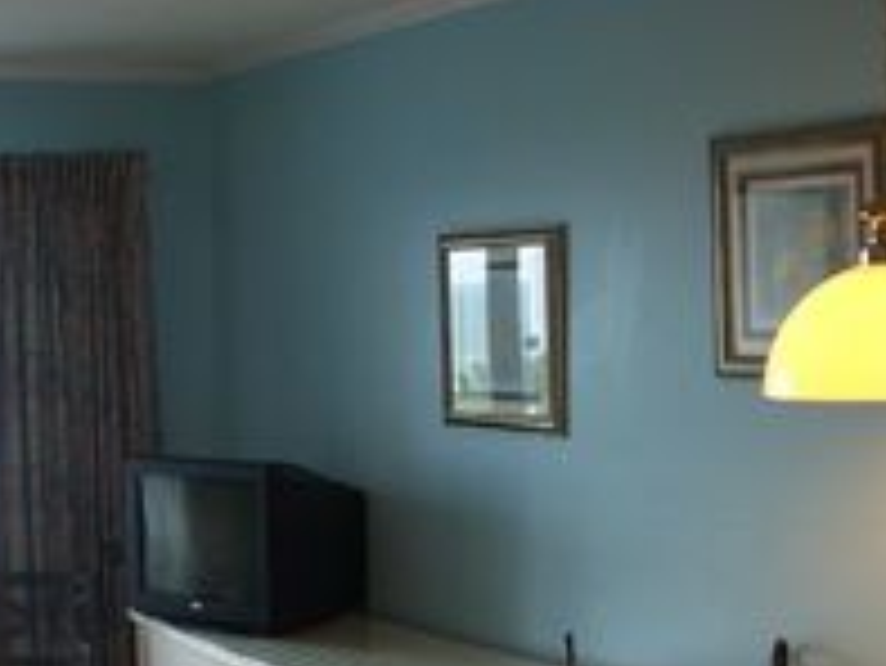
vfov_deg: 21.1
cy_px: 508
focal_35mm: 69
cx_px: 283
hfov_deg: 27.9
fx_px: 1767
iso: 80
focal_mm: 6.2
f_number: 2.8
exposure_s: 1/17.6
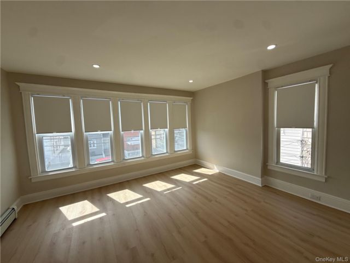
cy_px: 132
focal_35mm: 14
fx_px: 142
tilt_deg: -3.4
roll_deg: +2.1
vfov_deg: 85.7
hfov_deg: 102.1
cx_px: 175
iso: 50
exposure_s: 1/379
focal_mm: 2.22
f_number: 2.2
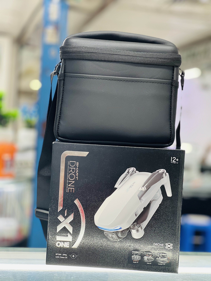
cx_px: 106
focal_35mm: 77
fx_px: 626
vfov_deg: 25.3
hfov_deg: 19.1
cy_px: 140
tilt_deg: -0.2
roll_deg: -3.8
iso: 125
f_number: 2.8
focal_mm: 9
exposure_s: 1/50
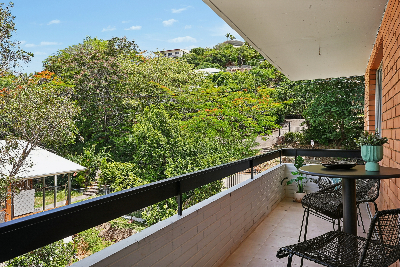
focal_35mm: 28
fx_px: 311
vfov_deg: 46.4
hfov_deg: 65.5
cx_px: 200
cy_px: 134
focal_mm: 28
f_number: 11
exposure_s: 1/80
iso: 200
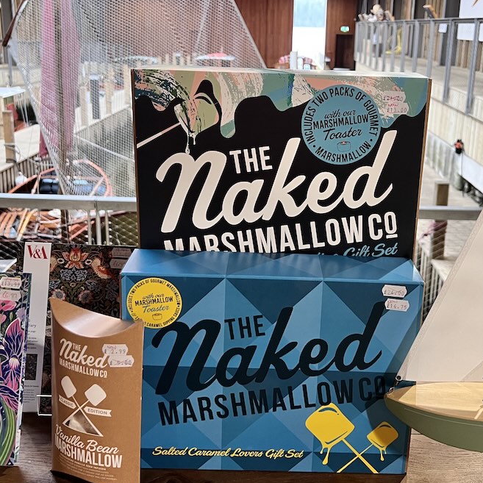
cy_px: 211
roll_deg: -2.0
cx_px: 288
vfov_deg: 40.0
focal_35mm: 42
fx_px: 663
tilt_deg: -17.2
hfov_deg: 39.9
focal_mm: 5.7
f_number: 1.5
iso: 200
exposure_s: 1/50
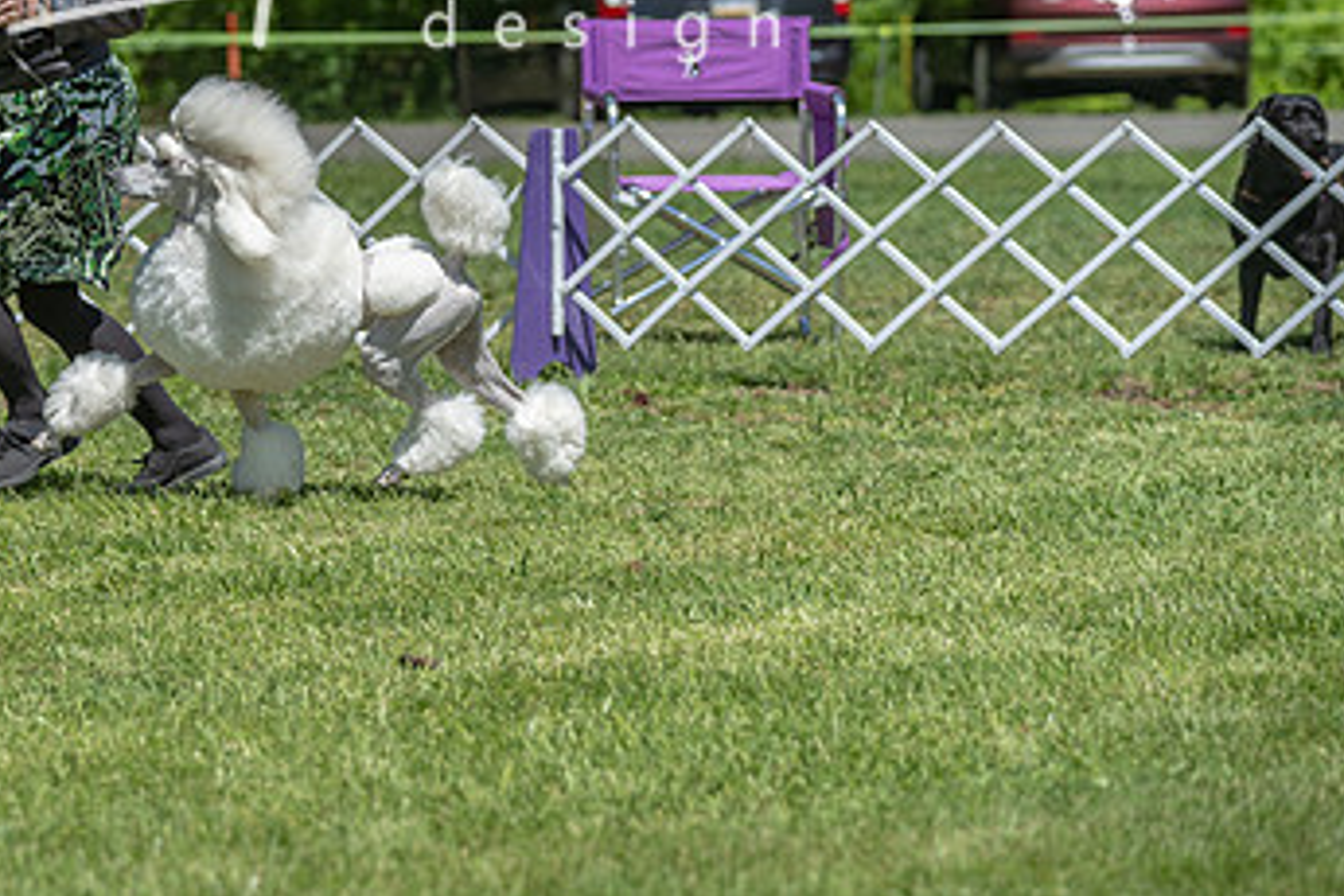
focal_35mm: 227
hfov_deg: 9.1
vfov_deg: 6.0
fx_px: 8474
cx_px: 296
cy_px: 146
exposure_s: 1/1000
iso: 250
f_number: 5
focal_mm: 135
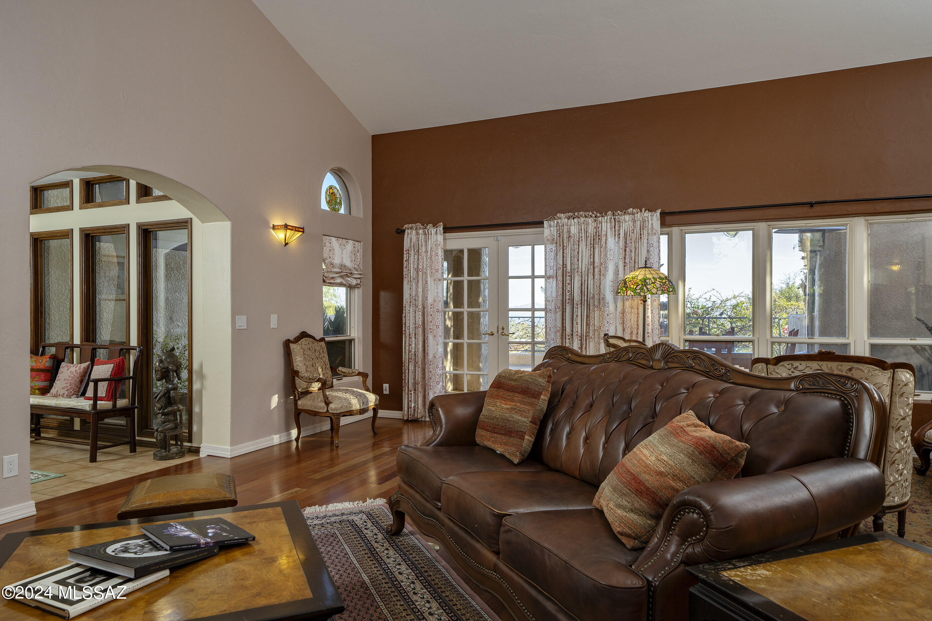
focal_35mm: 23
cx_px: 466
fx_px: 595
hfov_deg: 76.1
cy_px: 310
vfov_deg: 55.1
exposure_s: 1/40
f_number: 7.1
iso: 200
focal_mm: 23
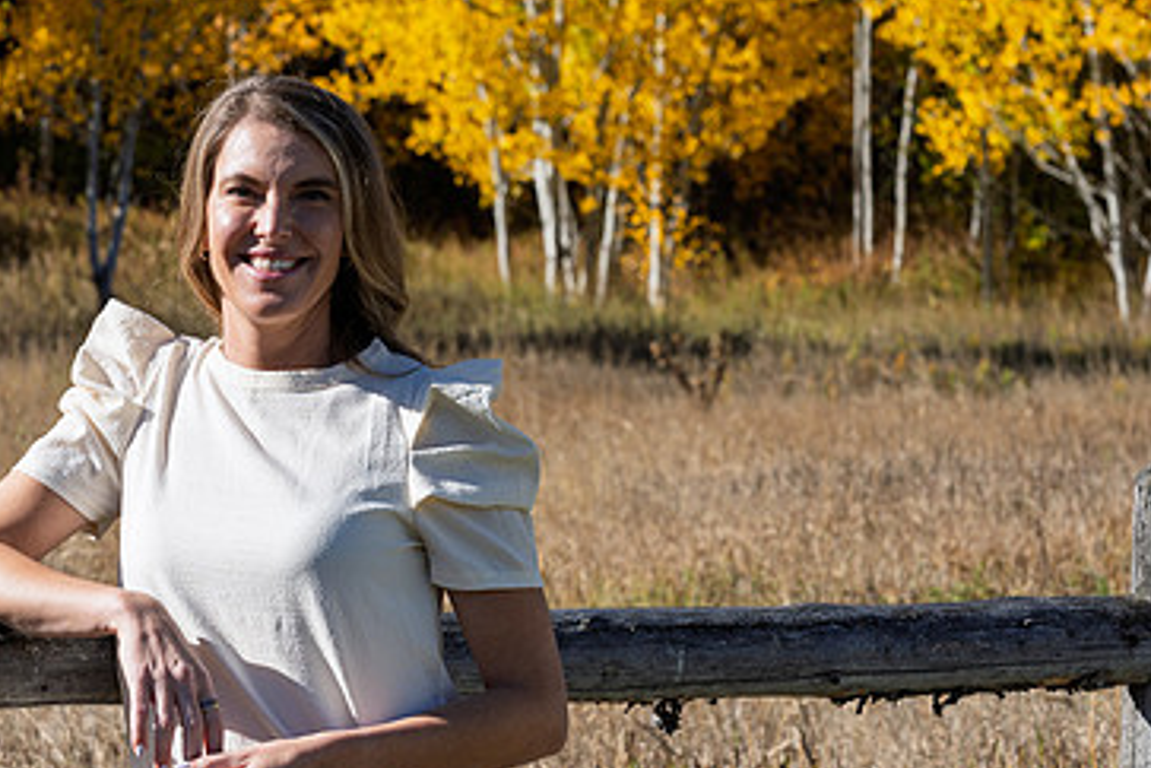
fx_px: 5371
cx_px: 352
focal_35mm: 168
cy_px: 440
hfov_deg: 12.2
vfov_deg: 8.2
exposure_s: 1/250
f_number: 10
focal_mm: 105
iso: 100
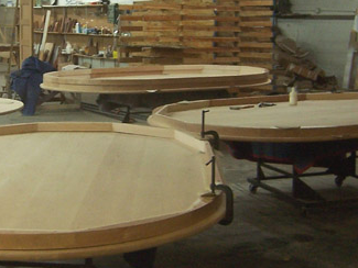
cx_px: 58
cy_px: 75
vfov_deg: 20.1
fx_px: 755
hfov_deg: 26.1
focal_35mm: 73
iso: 140
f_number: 3.4
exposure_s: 1/8
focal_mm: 5.5
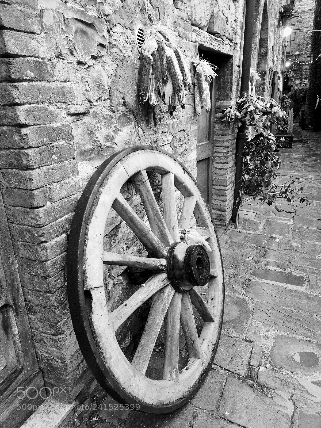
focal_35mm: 27
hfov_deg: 51.4
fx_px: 334
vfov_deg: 65.3
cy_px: 214
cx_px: 160
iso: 125
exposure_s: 1/50
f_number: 2.2
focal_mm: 3.81
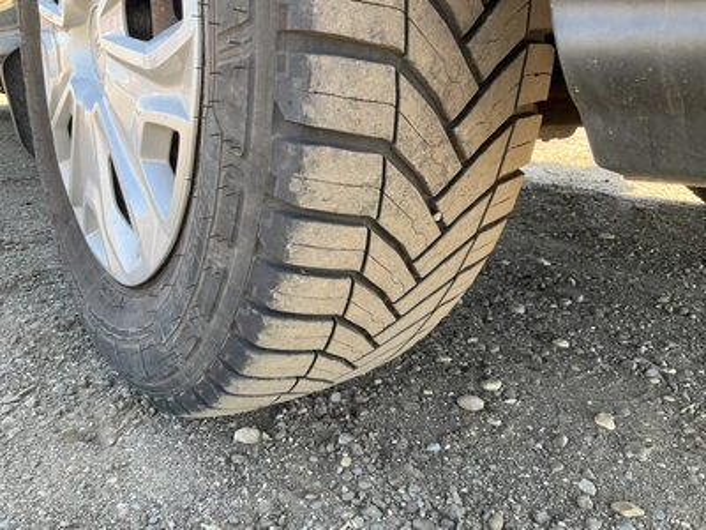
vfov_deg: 48.2
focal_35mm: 29
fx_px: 591
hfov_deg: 61.7
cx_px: 353
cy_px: 265
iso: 40
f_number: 1.8
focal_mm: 3
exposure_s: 1/122
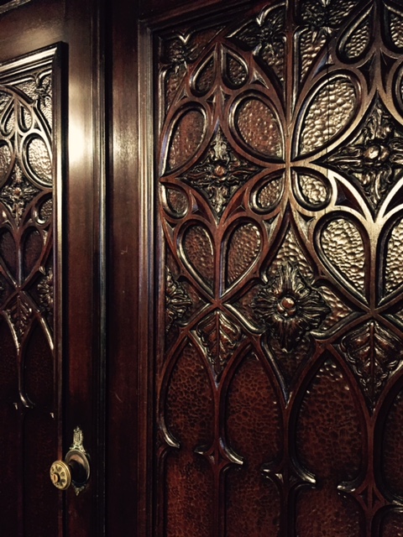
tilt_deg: -2.3
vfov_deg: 61.7
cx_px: 202
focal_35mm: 29
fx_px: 450
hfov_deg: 48.2
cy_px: 268
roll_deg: +0.2
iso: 400
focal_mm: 4.15
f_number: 2.2
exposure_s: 1/15
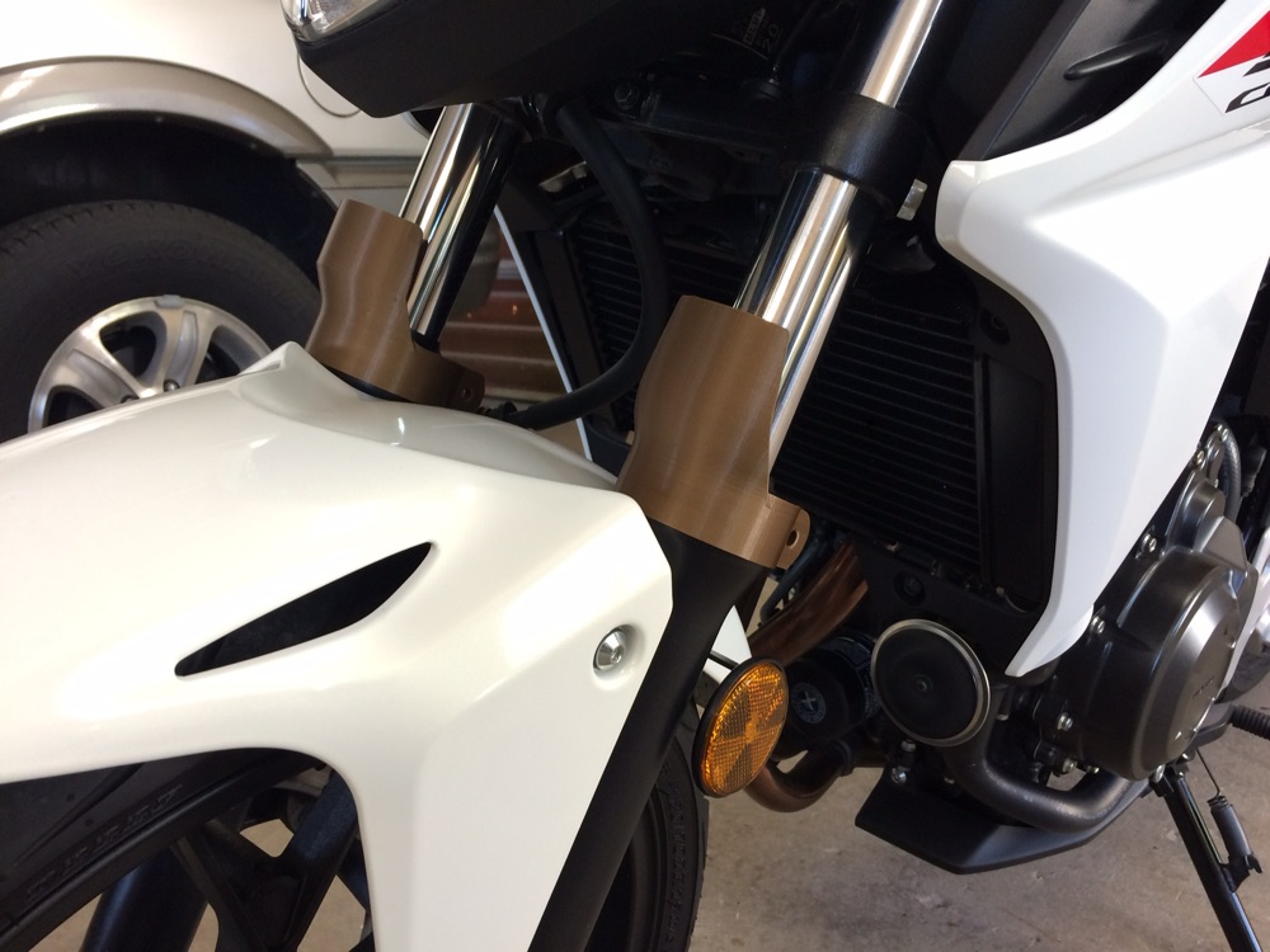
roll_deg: +1.3
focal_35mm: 29
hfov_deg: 61.7
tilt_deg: -15.9
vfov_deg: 48.2
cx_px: 635
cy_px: 476
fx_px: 1064
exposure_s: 1/30
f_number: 2.2
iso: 64
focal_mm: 4.15
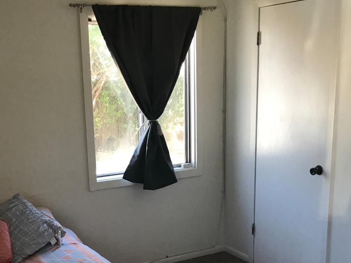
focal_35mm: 51
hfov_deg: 37.3
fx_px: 517
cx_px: 135
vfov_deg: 28.0
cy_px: 208
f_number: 1.8
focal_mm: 3.99
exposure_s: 1/30
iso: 25
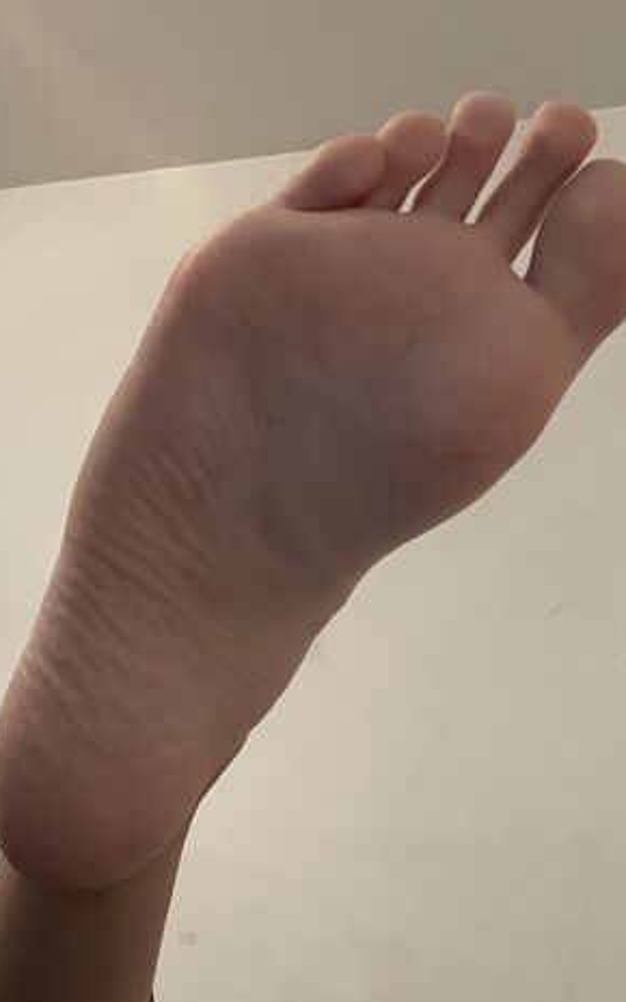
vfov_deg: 59.7
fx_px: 873
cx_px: 300
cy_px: 502
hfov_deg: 39.4
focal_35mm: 32
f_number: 2.2
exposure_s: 1/30
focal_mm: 2.71
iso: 500
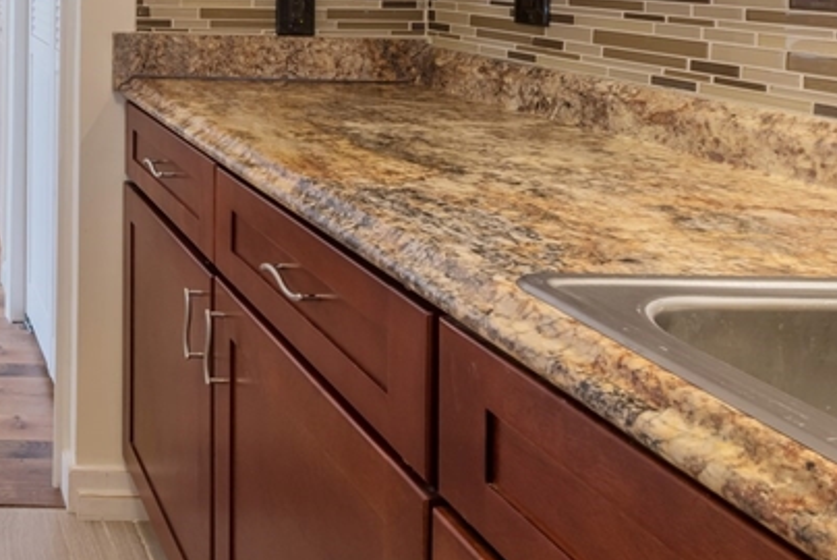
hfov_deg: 38.9
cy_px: -3
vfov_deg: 32.3
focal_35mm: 38
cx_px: -139
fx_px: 884
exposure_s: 1/1.25
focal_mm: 15
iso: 250
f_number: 16
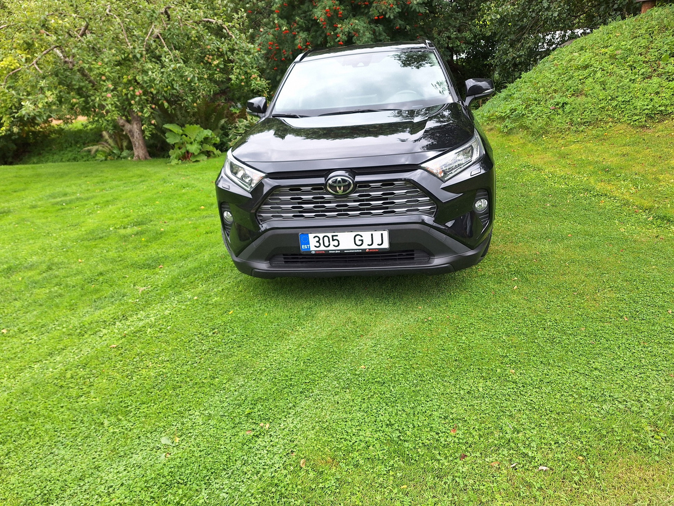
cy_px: 253
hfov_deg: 73.9
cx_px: 337
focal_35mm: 23
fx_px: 448
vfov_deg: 58.9
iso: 40
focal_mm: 5.54
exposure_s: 1/224
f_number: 1.8
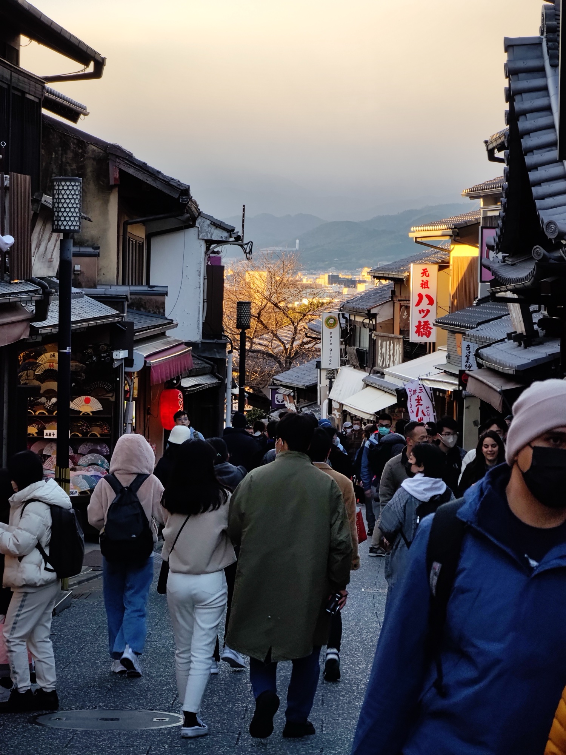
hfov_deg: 12.3
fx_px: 2616
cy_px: 378
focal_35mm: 120
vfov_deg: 16.4
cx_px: 283
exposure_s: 1/120
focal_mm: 22
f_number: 4.1
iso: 91
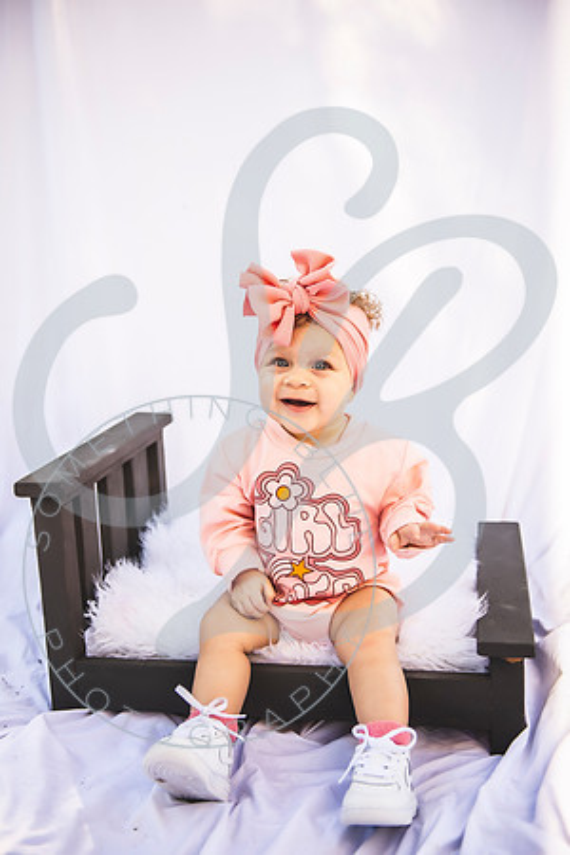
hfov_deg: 31.9
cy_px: 428
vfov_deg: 46.4
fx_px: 997
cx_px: 285
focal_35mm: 42
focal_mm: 42
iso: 200
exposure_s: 1/400
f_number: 2.8
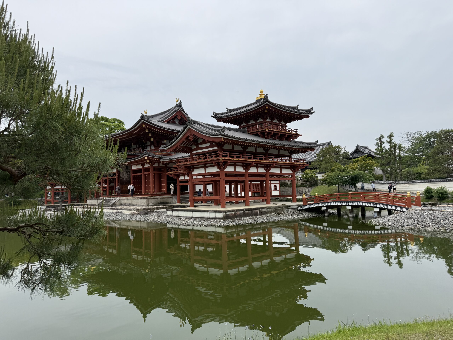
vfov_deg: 56.8
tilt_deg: +4.0
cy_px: 170
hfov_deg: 71.6
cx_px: 226
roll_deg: +1.5
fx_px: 314
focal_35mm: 24
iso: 80
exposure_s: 1/2299
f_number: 1.78
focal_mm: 6.76
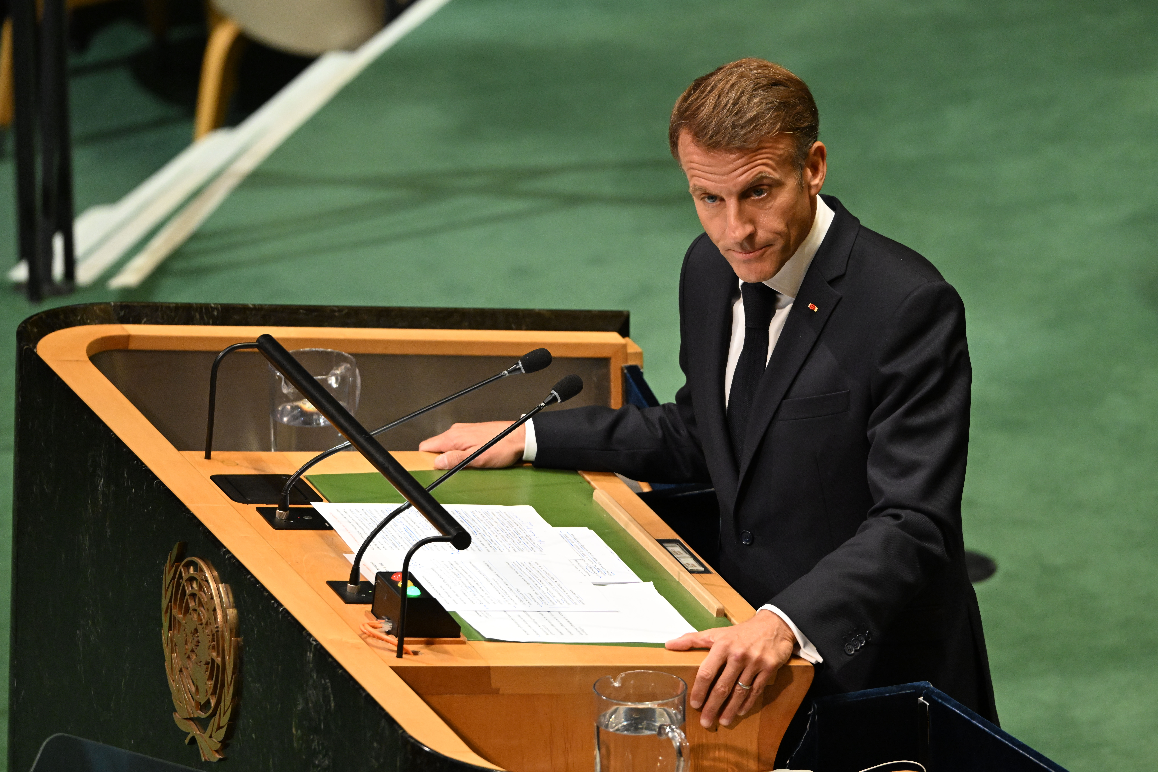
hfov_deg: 5.0
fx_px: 13187
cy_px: 386
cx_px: 579
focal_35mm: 410
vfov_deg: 3.4
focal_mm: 410
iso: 5600
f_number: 6.3
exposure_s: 1/200
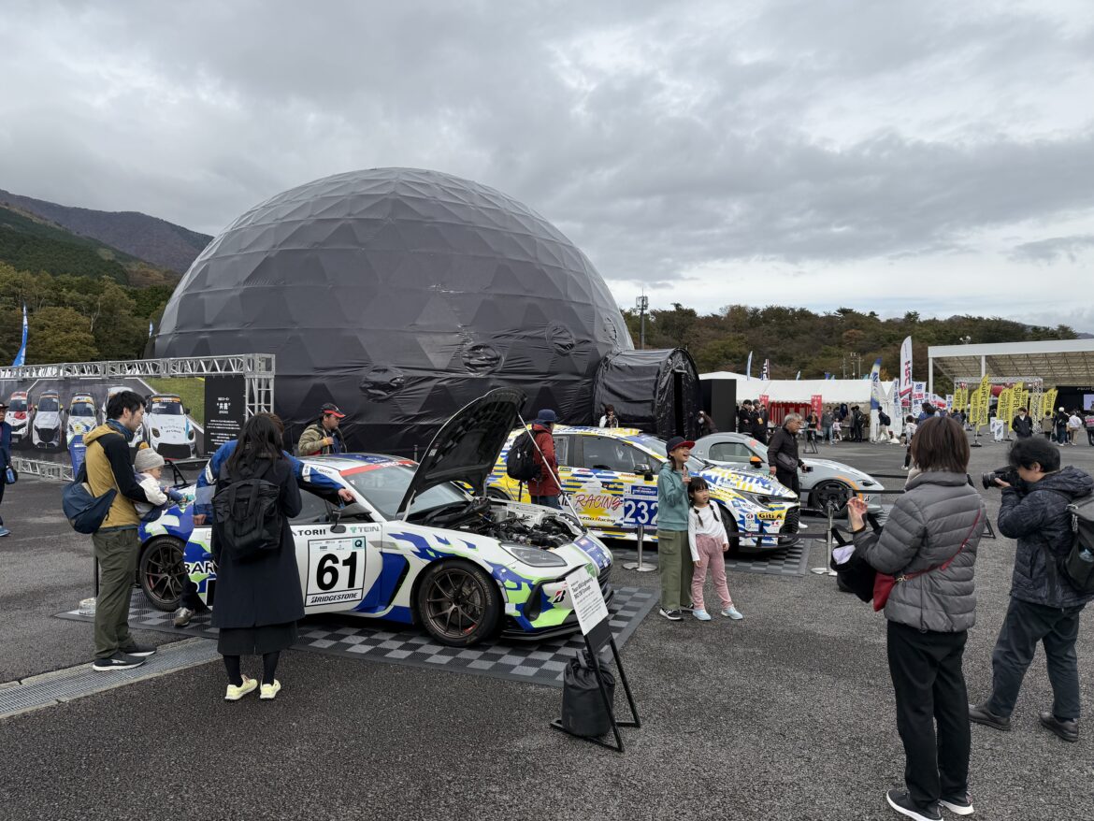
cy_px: 410
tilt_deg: -0.2
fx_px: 759
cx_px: 547
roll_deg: +0.7
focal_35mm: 24
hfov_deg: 71.6
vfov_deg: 56.8
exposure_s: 1/3759
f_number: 1.78
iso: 80
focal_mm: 6.76
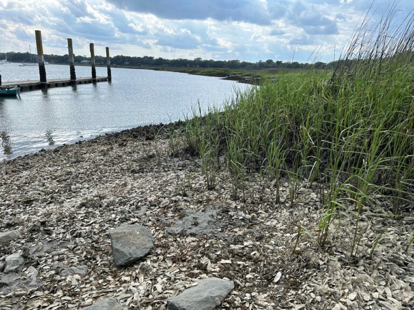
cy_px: 155
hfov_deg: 67.3
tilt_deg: -15.2
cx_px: 207
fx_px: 311
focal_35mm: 26
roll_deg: -2.7
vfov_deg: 53.1
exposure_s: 1/2404
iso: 50
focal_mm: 5.7
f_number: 1.5
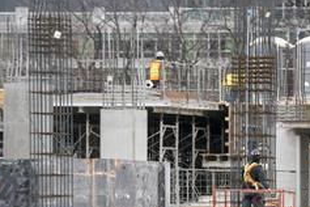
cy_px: 196
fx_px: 5399
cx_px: 289
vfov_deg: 2.2
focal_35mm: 627
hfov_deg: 3.3
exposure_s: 1/640
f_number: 5.6
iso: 320
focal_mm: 229
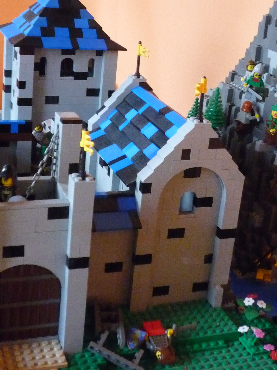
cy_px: 164
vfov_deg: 29.4
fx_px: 704
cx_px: 165
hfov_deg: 22.2
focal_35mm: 66
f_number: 4
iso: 800
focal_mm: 6.8
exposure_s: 1/30
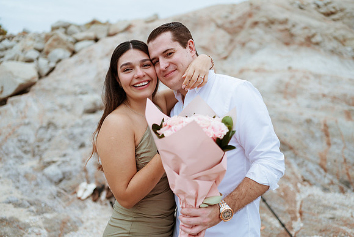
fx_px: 344
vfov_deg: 37.9
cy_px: 118
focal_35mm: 35
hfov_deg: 54.4
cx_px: 177
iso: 100
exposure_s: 1/320
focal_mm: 35
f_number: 1.8
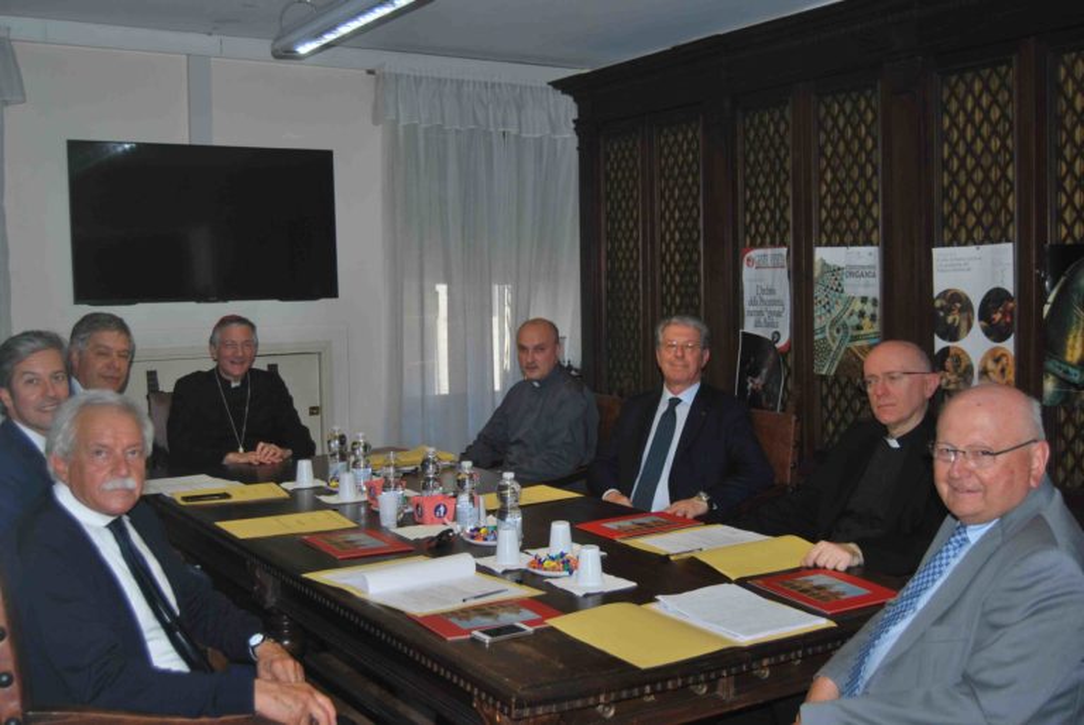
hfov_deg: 49.5
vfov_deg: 34.3
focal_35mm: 39
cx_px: 542
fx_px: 1176
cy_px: 362
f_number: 4.2
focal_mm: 26
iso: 100
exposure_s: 1/60
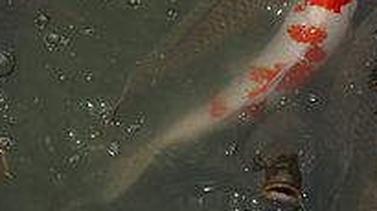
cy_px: 115
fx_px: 1958
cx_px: 77
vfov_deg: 6.2
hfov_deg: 11.0
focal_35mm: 196
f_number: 11
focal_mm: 50
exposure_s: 1/200
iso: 200
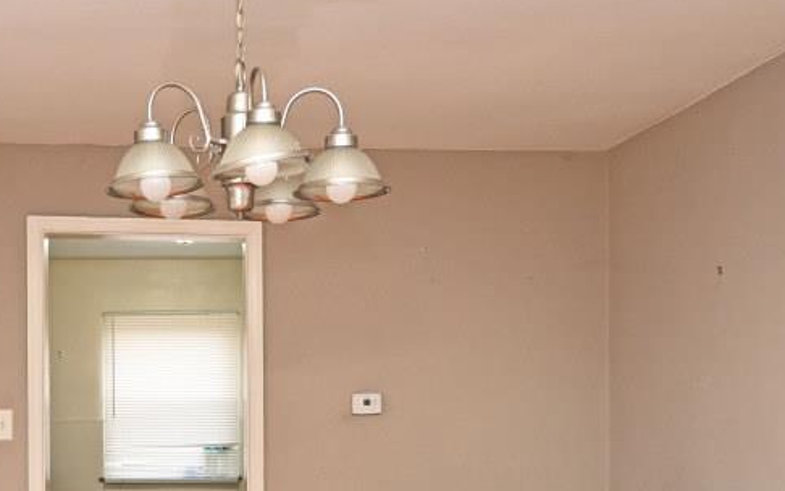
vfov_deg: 28.5
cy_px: 409
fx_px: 942
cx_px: 181
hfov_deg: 43.6
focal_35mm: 44
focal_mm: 14
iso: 1000
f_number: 4
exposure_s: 1/60
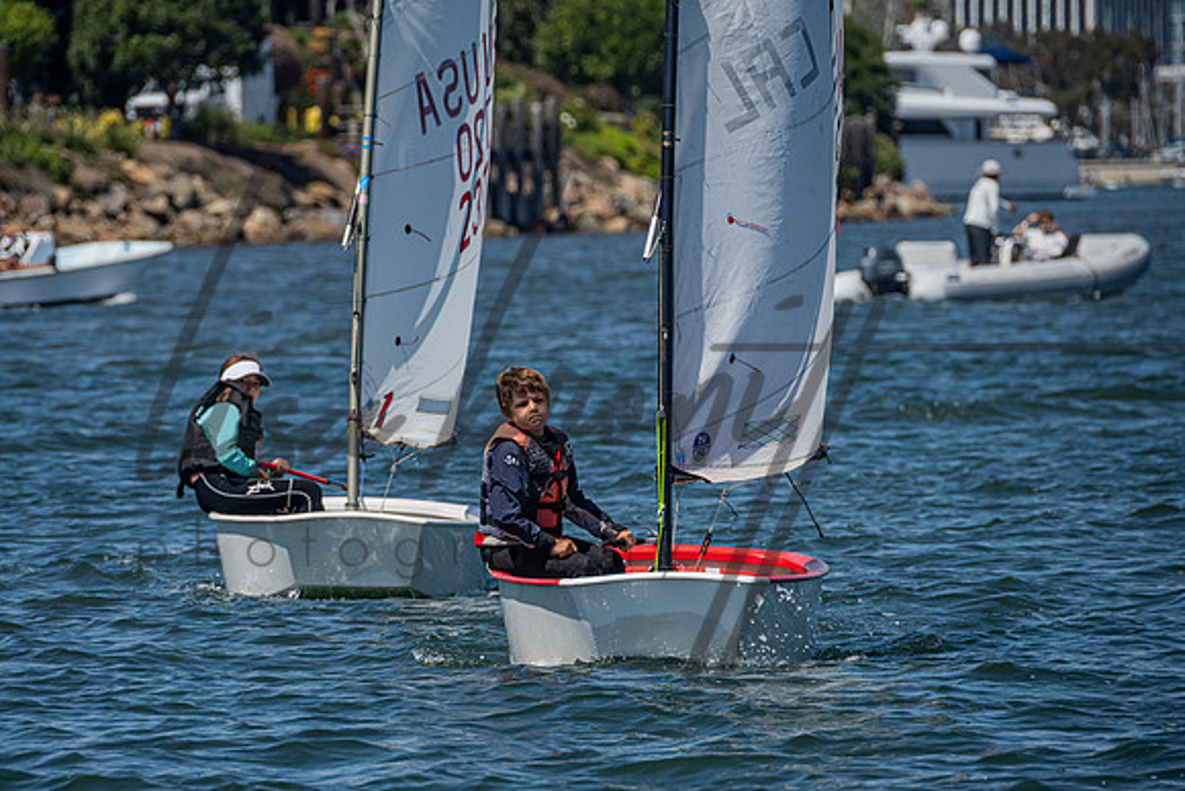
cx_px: 489
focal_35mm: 378
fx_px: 12461
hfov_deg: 5.4
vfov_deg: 3.6
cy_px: 475
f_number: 8
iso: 250
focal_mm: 310
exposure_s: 1/1000
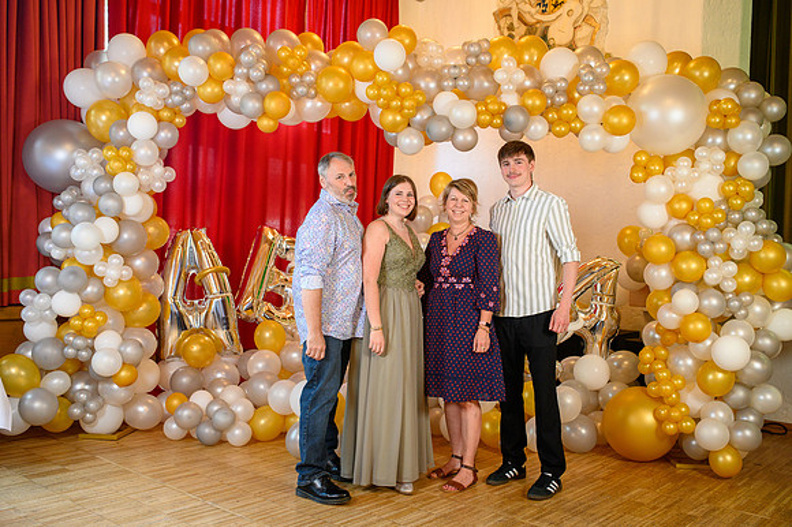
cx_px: 396
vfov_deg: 37.8
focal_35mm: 35
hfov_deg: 54.5
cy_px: 264
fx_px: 770
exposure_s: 1/100
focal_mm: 35
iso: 1250
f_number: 3.5
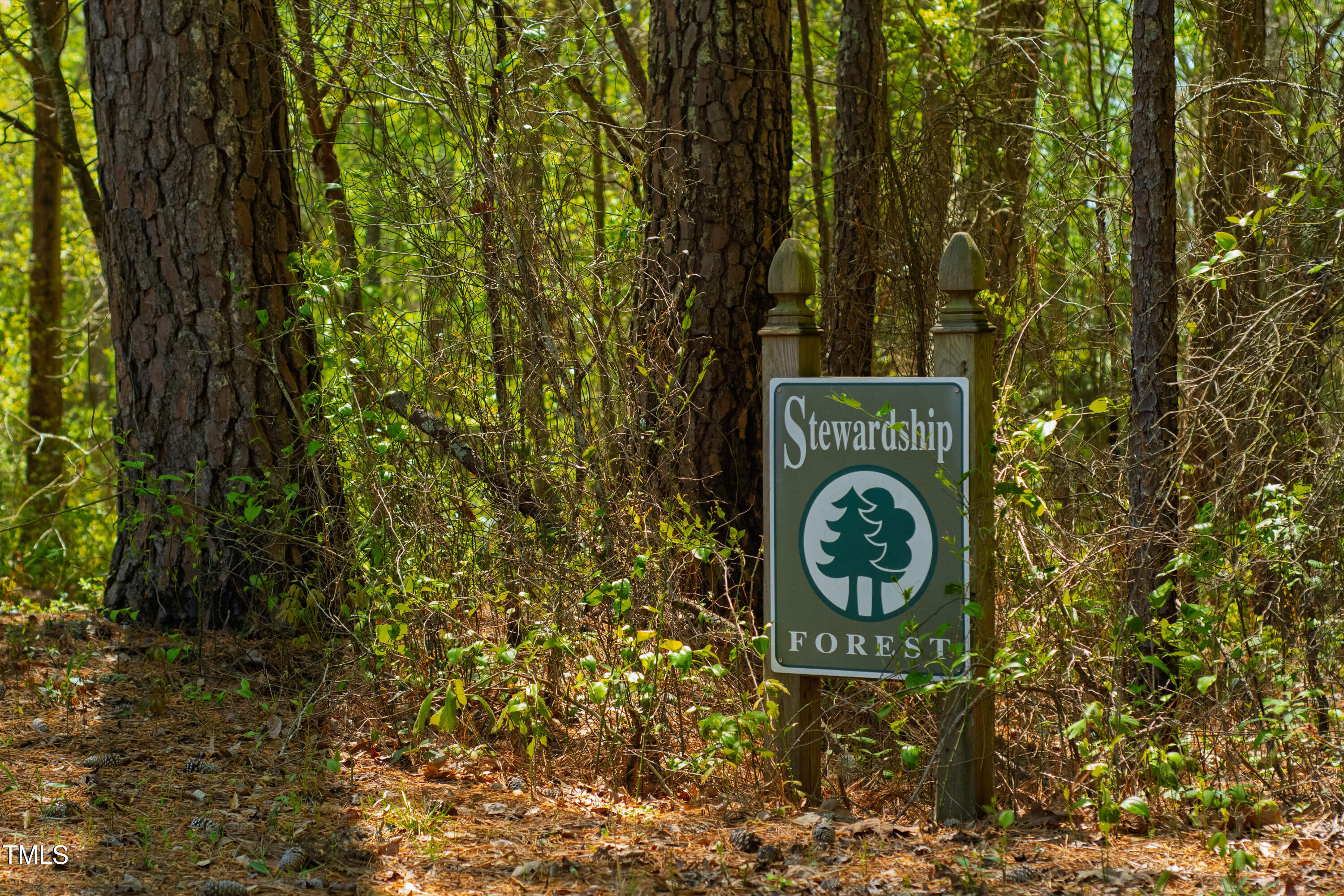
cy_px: 448
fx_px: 2800
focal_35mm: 75
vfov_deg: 18.2
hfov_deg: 27.0
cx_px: 672
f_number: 4.5
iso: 1250
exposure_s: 1/1250
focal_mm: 50
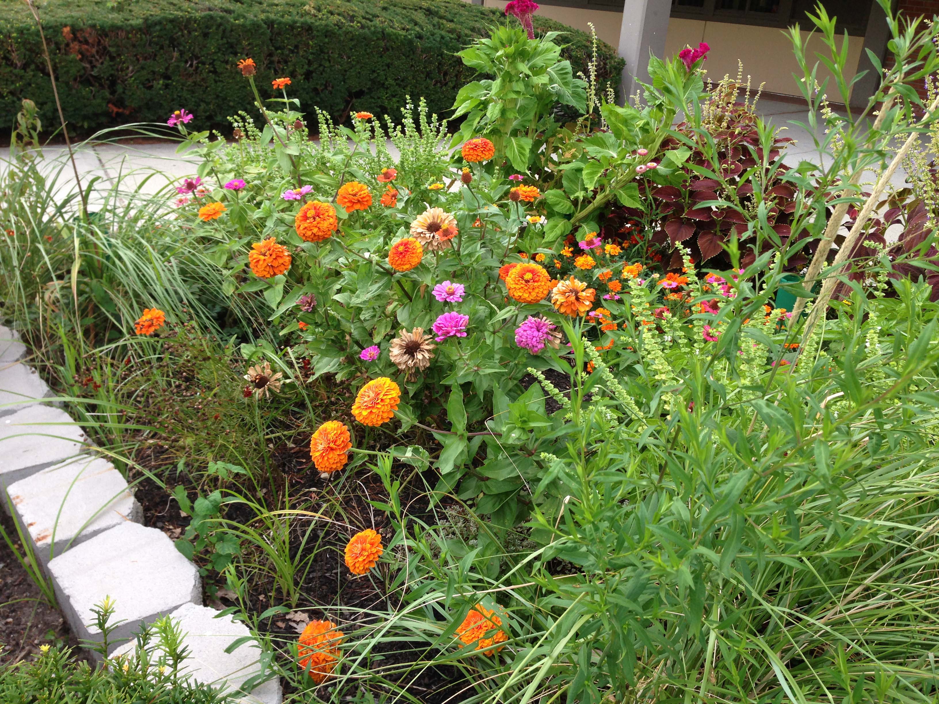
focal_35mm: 33
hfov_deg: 55.4
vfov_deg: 42.9
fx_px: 895
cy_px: 352
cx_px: 470
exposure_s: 1/40
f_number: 2.4
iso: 50
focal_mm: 4.12
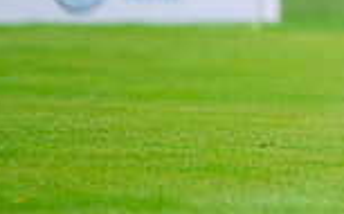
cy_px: -208
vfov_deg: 1.7
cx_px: 598
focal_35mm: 775
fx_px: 7252
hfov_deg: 2.7
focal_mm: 200
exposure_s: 1/2000
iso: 2000
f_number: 2.8
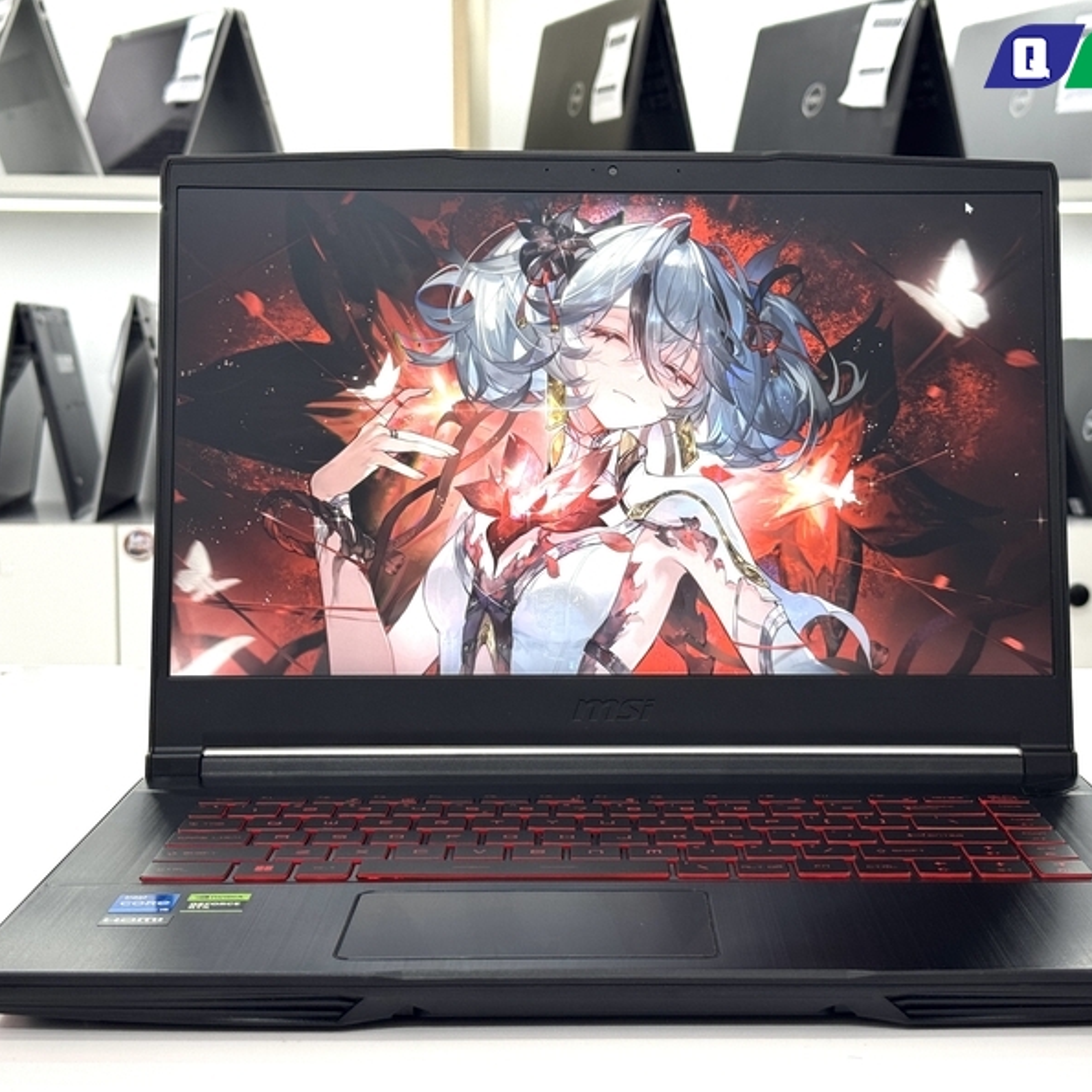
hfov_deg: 30.0
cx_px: 633
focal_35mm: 57
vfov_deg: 30.0
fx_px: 2034
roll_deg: +0.5
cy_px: 543
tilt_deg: -6.7
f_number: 1.78
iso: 100
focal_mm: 6.76
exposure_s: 1/117
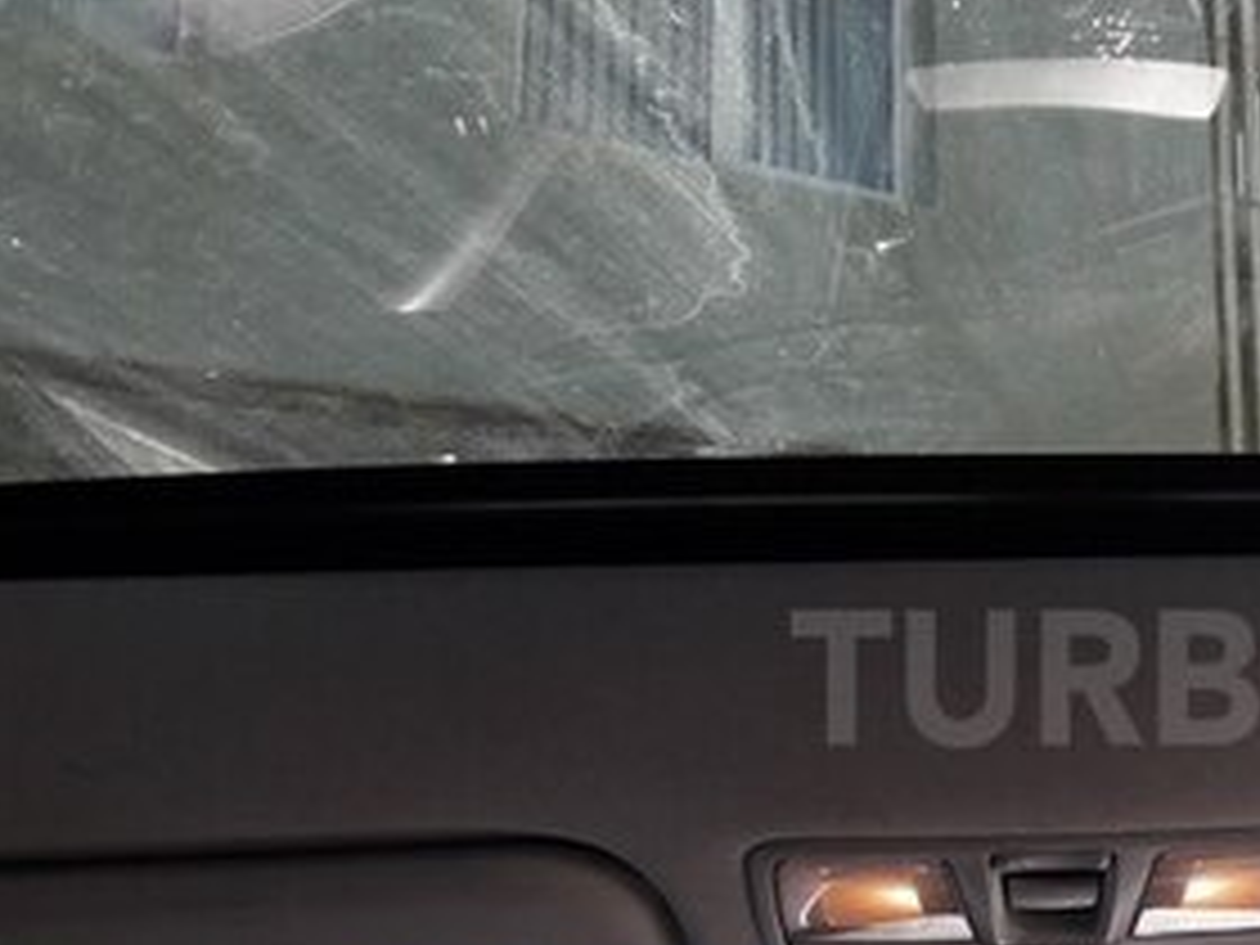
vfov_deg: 22.1
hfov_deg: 27.7
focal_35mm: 66
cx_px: 1251
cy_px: 677
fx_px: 2402
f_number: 1.9
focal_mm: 3.7
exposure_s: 1/198
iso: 40
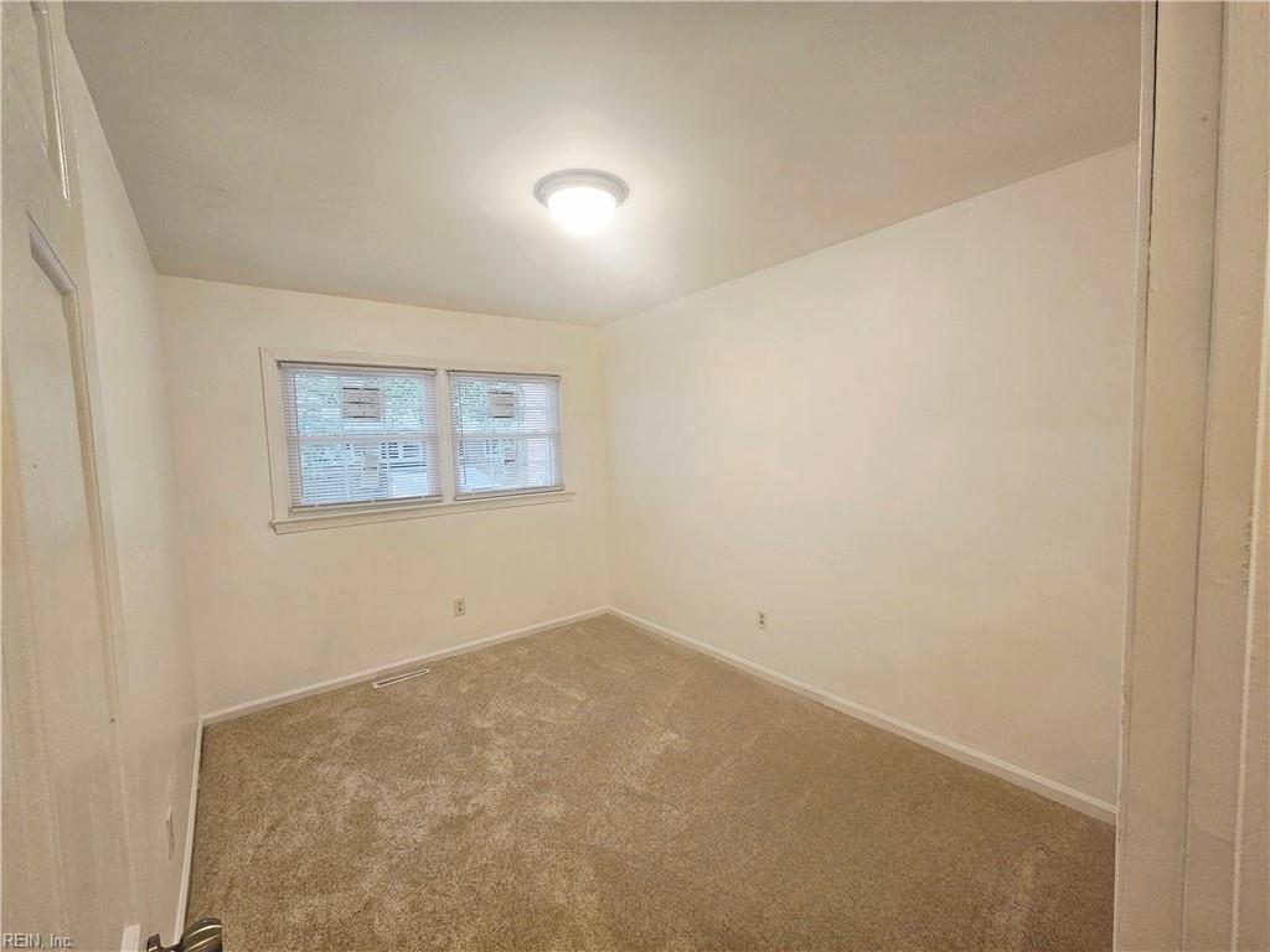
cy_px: 476
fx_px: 477
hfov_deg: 106.2
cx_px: 635
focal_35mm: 13
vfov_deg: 89.9
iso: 125
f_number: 2.2
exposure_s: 1/60.2
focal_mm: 2.2
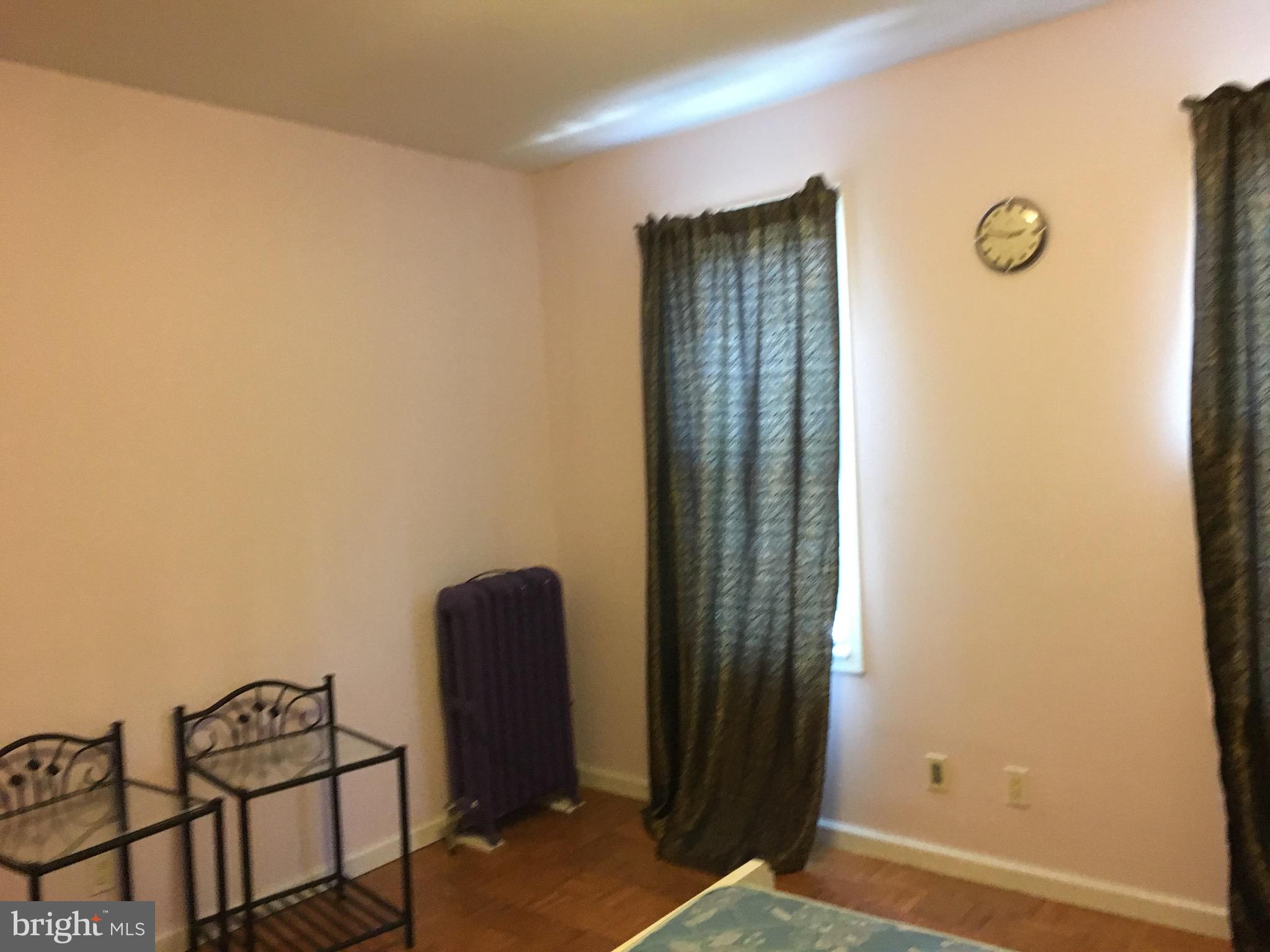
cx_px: 635
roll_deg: +3.6
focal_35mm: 29
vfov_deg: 48.2
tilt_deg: -1.9
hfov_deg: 61.7
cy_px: 476
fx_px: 1064
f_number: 2.2
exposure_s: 1/30
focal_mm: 4.15
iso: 200
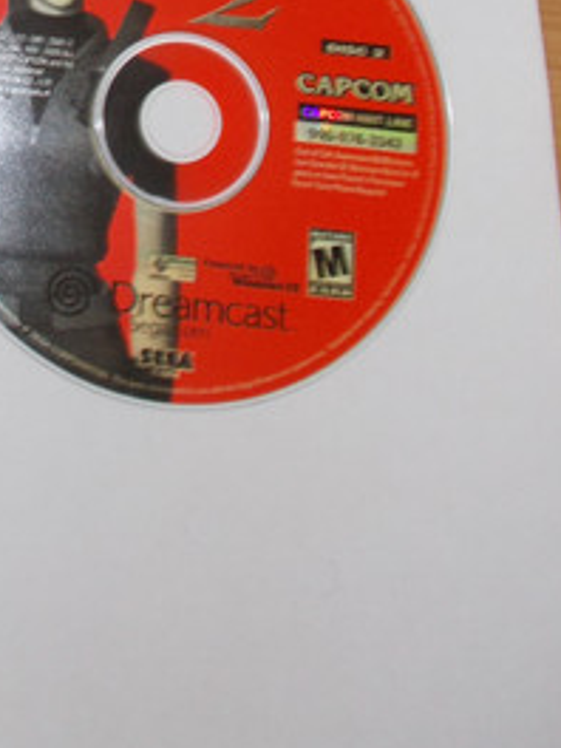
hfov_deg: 21.6
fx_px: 1361
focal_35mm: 63
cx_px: -110
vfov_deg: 27.4
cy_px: -125
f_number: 3.2
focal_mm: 4.6
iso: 200
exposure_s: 1/25
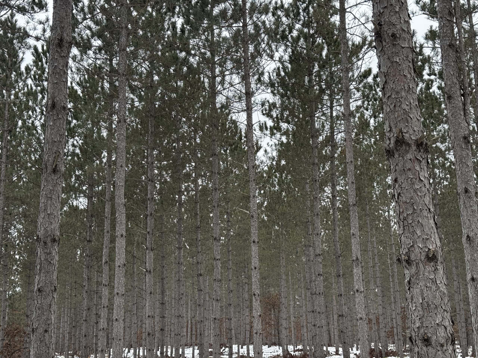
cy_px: 179
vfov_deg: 30.3
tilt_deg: +12.7
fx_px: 663
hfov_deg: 39.7
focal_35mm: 48
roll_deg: +2.1
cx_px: 239
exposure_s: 1/481
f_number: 1.78
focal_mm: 6.76
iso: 64
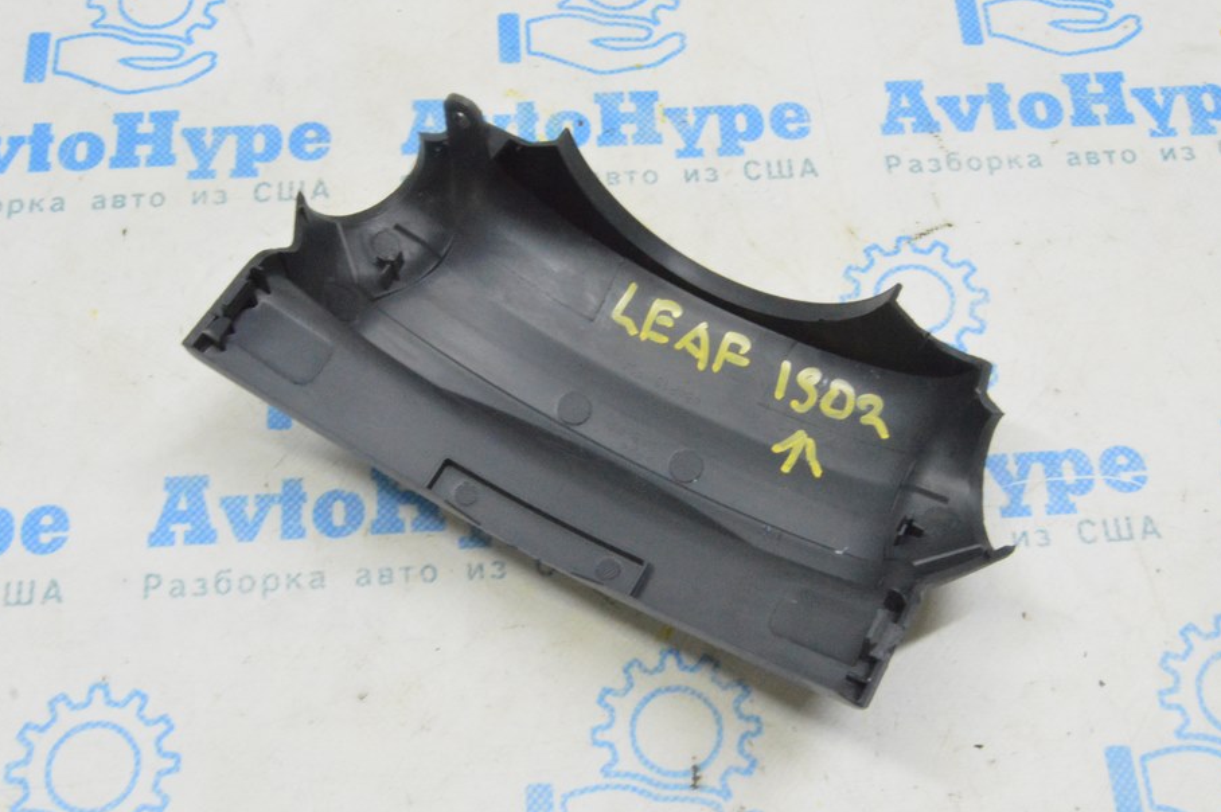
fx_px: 1491
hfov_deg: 44.5
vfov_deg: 30.5
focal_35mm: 44
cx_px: 636
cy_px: 412
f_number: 20
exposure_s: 1/20
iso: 6400
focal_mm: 26
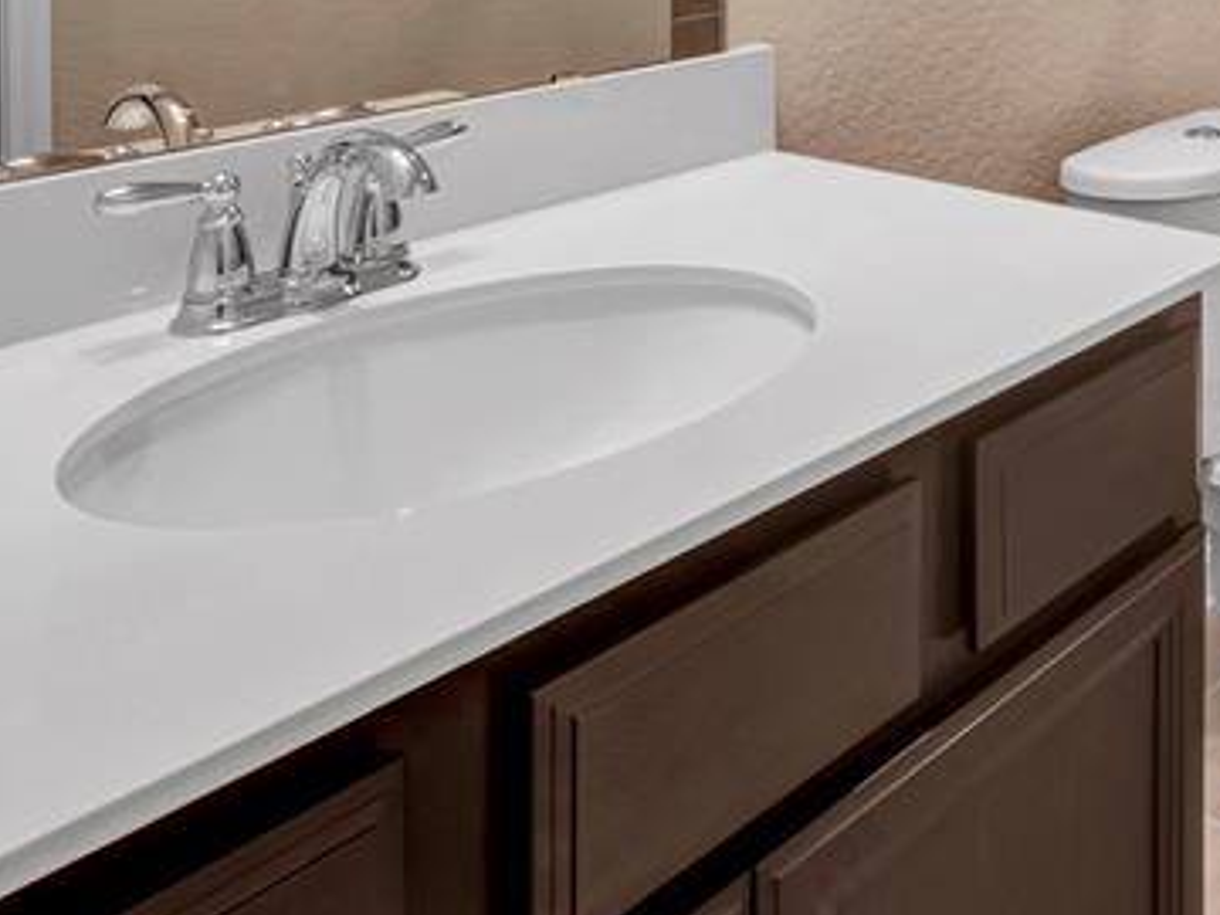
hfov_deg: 40.2
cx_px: 1217
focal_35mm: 41
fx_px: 1445
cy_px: -180
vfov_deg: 30.1
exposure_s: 1/15
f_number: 8
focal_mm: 10
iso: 200
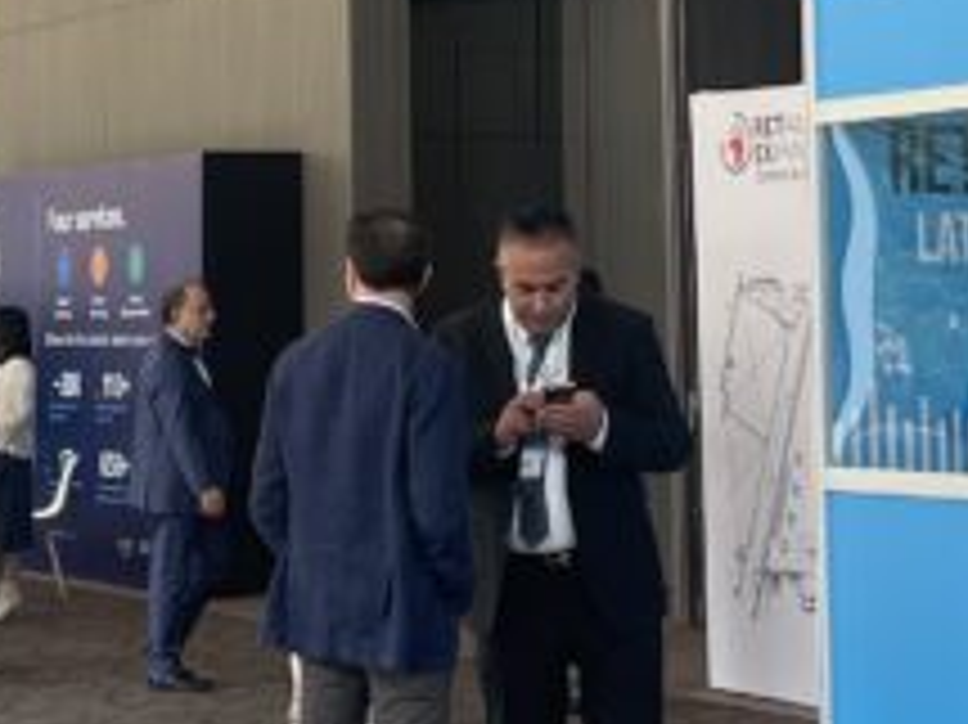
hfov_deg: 15.9
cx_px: 617
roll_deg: +0.9
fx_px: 3466
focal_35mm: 124
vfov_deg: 11.7
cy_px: -103
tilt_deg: +6.9
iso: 32
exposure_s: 1/291
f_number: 1.6
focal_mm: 4.2
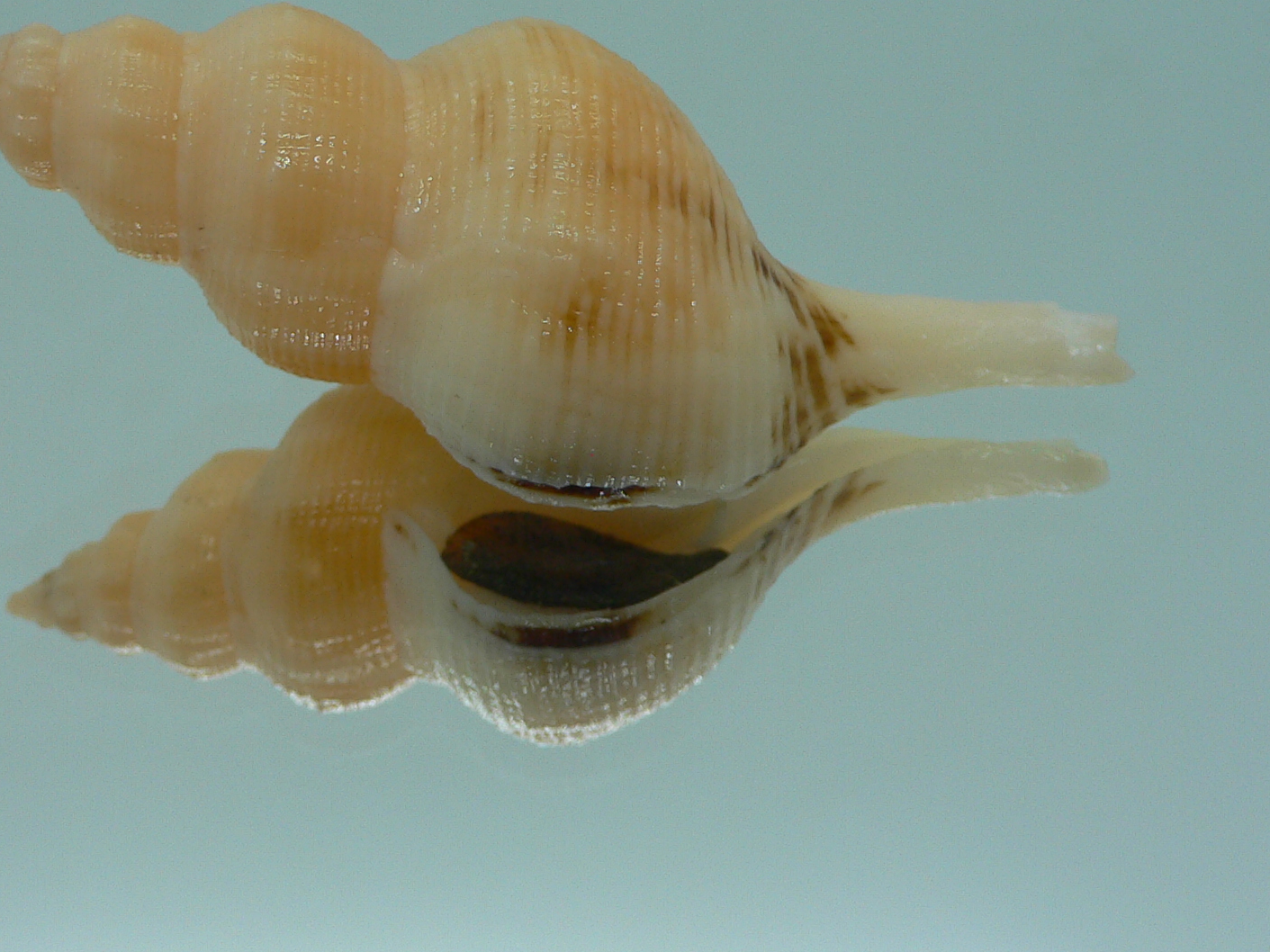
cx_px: 491
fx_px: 1834
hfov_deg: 38.0
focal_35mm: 50
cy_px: 321
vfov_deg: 28.9
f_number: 2.8
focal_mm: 4.6
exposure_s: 1/60
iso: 80
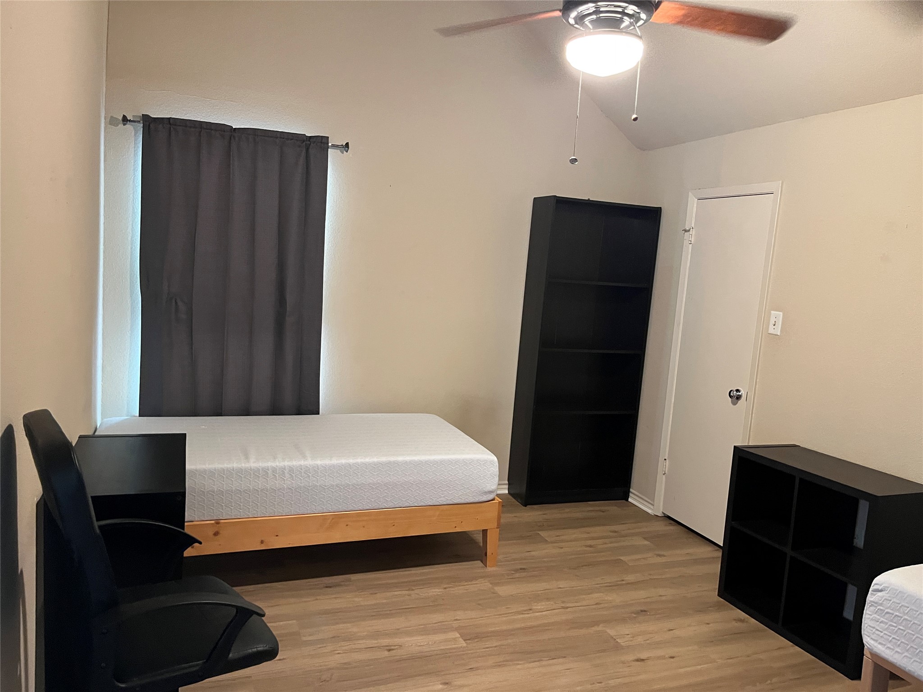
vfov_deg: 53.1
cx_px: 462
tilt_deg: -6.0
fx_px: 693
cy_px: 346
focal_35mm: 26
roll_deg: -4.4
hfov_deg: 67.3
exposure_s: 1/40
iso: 500
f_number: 1.6
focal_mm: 5.1
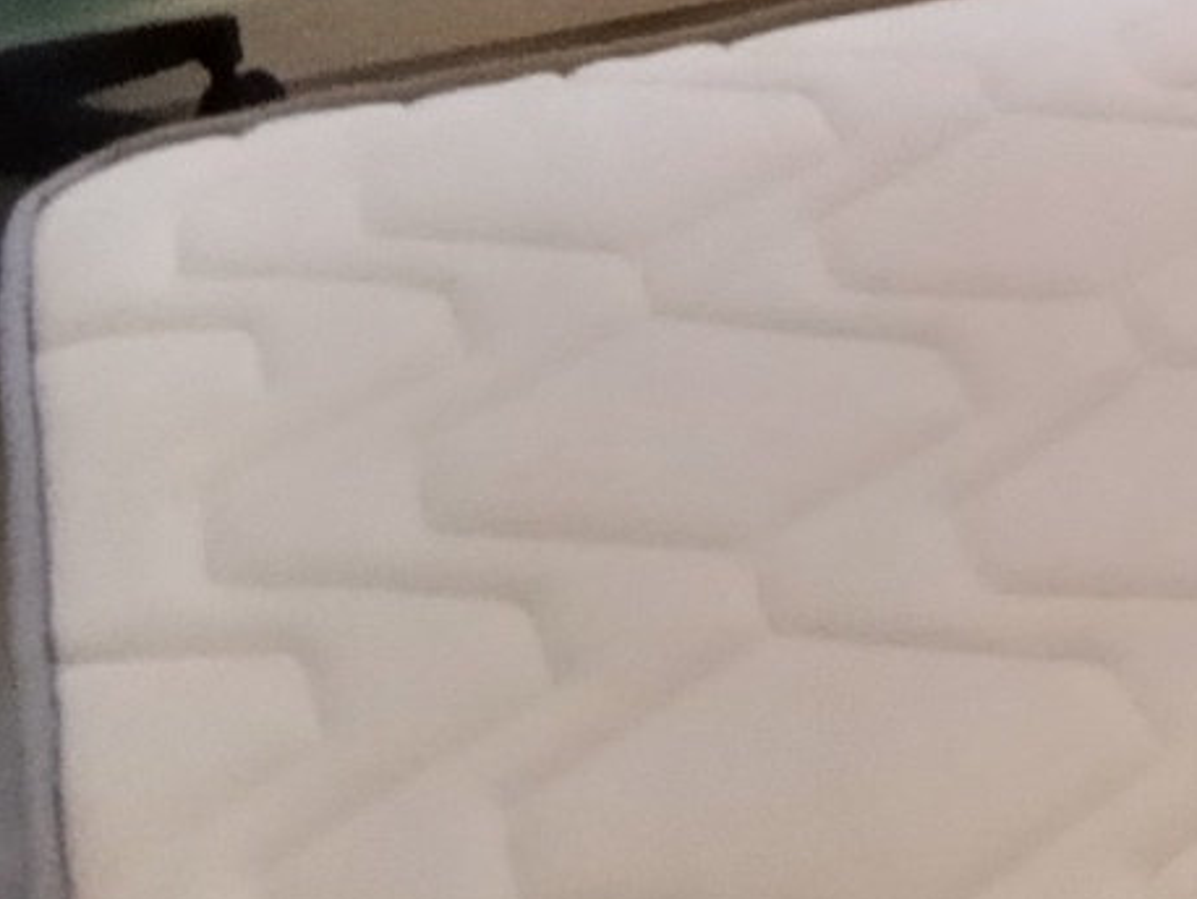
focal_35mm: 114
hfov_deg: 15.0
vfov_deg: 11.7
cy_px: -904
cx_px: 2172
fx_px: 3944
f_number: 2.2
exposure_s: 1/50
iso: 229
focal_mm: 1.65
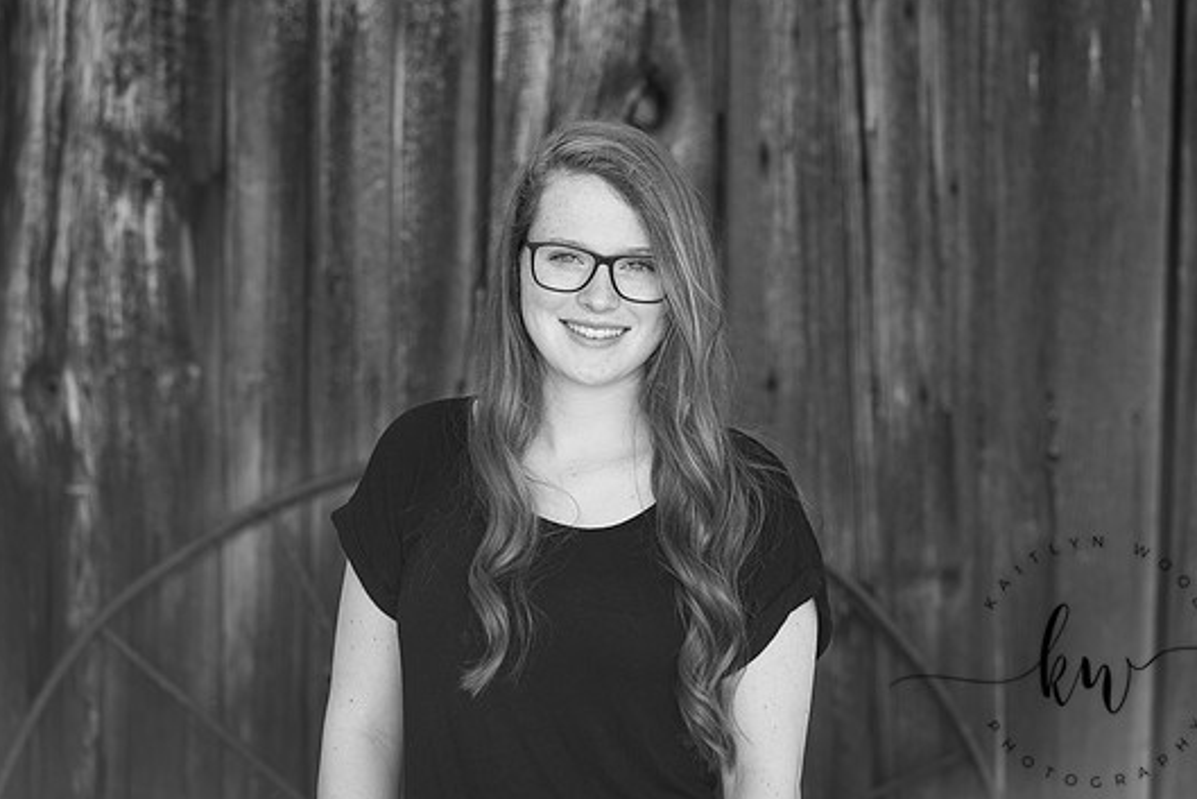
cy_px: 370
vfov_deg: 6.7
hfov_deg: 10.1
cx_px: 643
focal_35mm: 204
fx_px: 6784
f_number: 5.6
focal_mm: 185
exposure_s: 1/200
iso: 400
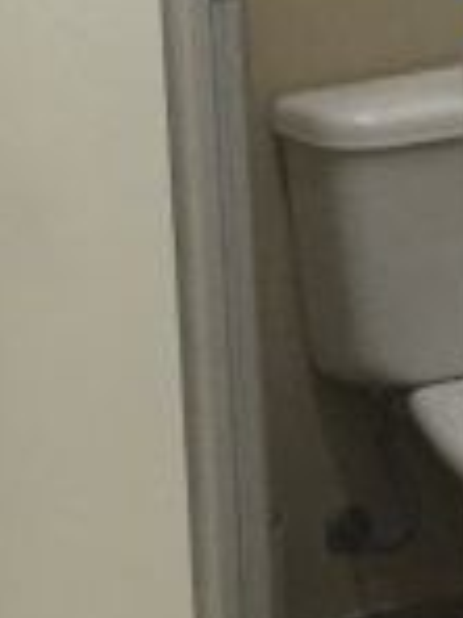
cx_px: 1122
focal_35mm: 201
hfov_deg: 7.0
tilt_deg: -8.6
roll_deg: +0.6
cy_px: -154
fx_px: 3585
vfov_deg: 9.7
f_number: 2.2
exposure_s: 1/30
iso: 125
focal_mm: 4.15
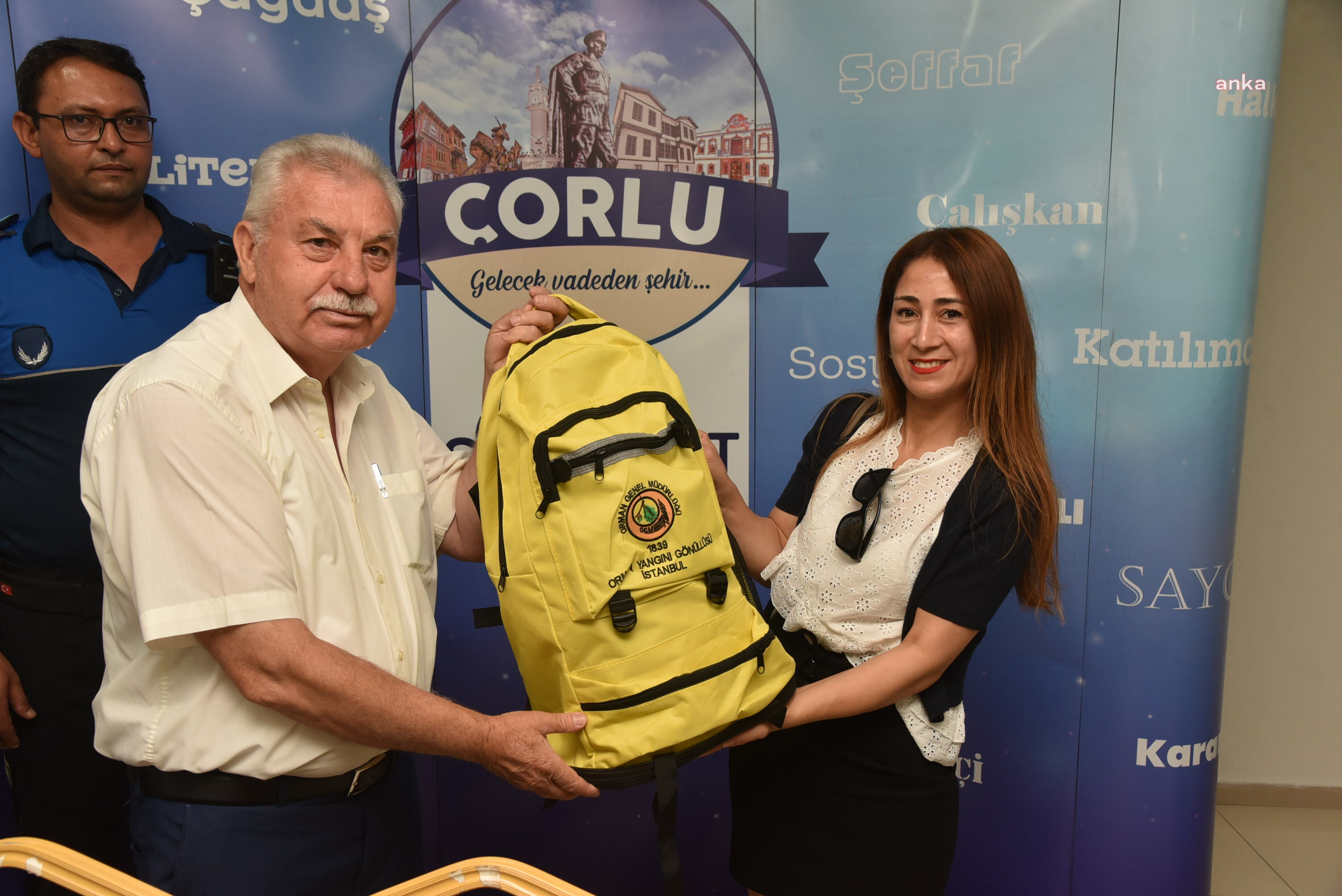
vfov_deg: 41.1
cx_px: 671
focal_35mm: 32
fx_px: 1193
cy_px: 448
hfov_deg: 58.7
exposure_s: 1/60
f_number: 7.1
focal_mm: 32
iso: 800
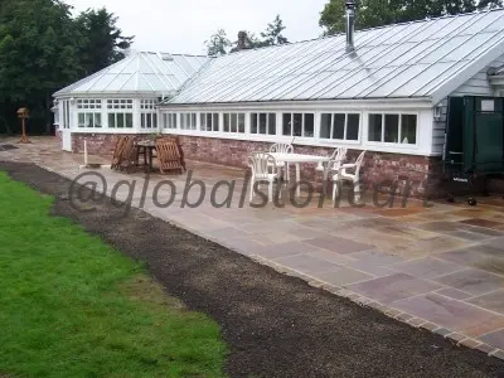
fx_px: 539
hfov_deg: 50.1
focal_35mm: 37
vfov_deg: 38.7
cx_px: 252
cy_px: 189
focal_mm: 5.6
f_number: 2.8
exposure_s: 1/125
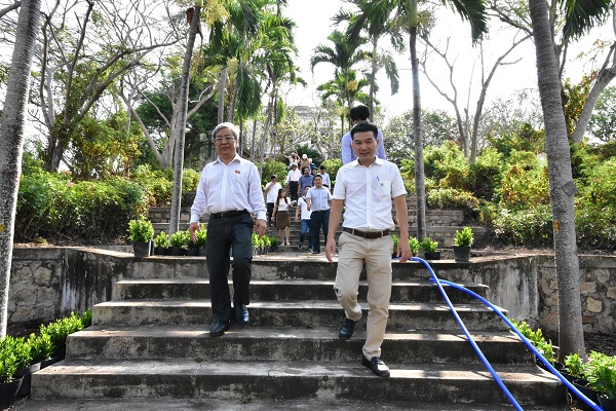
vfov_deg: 59.5
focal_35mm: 21
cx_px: 308
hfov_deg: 81.2
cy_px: 206
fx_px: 359
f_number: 16
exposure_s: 1/500
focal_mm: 14
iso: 4000
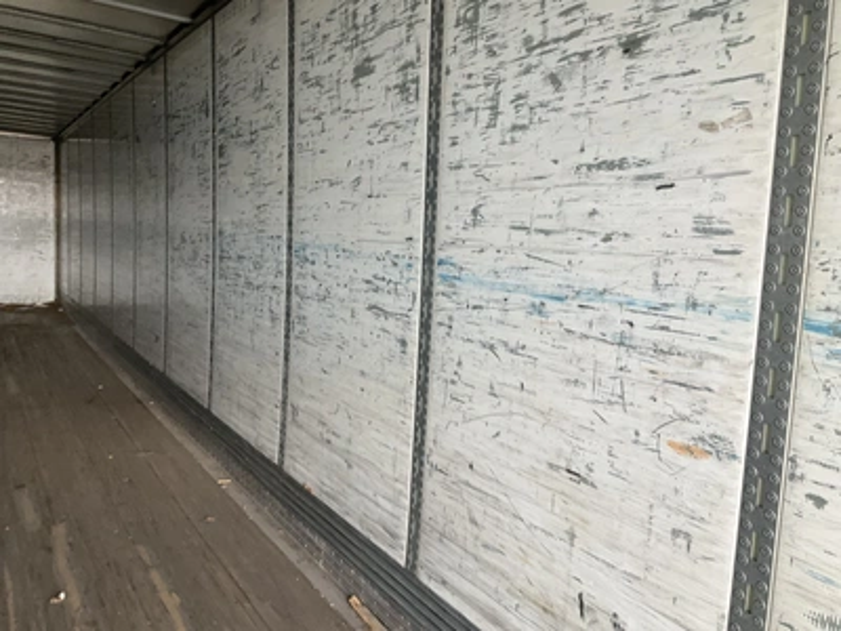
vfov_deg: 48.2
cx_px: 420
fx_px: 705
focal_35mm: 29
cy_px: 316
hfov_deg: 61.7
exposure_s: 1/121
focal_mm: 3
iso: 64
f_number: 1.8
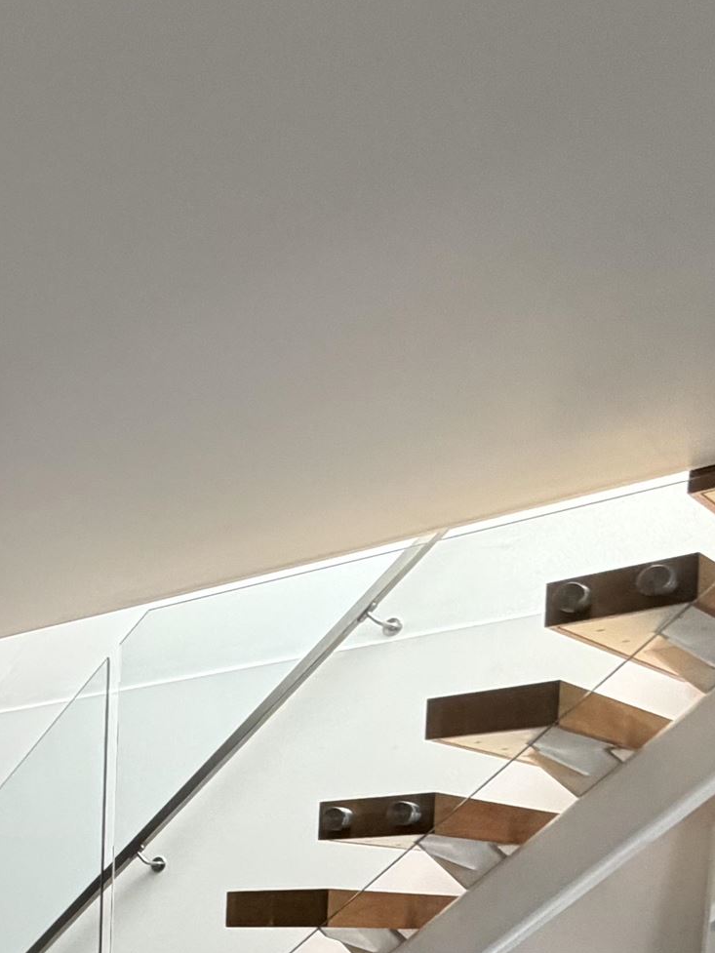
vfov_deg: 37.1
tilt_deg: -2.4
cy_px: 1010
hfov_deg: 24.8
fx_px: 1212
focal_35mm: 44
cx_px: -377
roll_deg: -1.1
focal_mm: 2.22
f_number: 2.2
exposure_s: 1/60
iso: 250
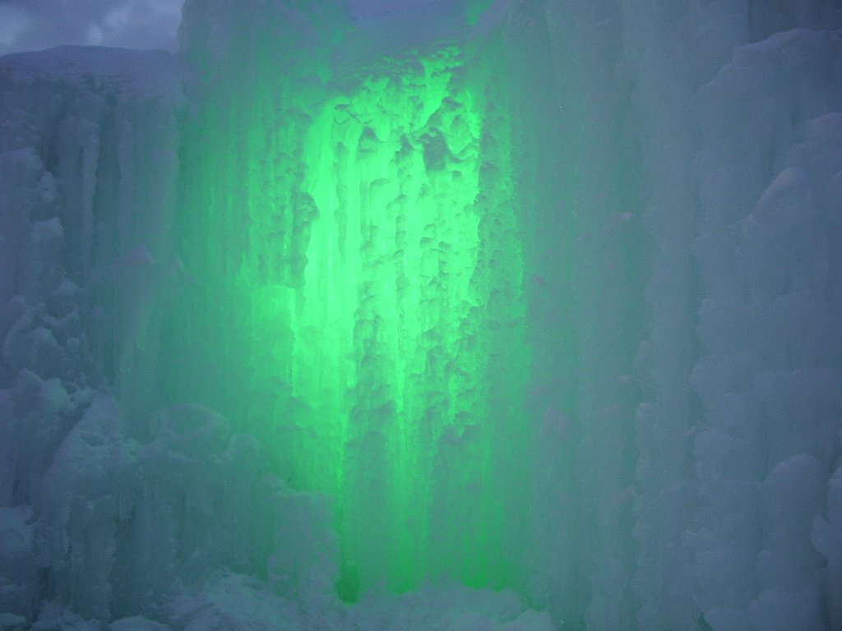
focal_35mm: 35
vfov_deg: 40.7
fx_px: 851
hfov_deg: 52.6
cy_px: 316
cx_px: 421
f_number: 2.6
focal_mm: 5.8
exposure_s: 1/25
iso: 100
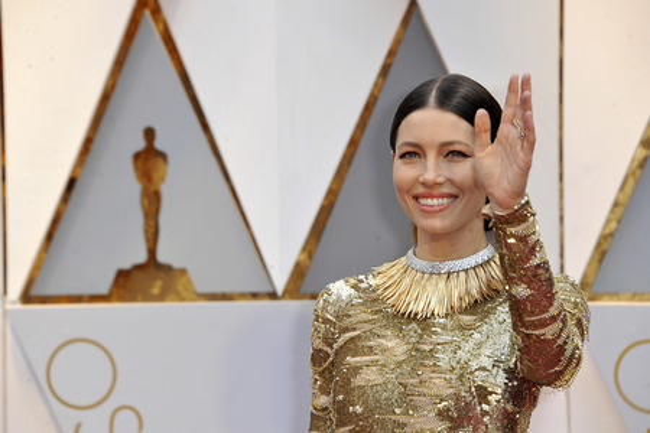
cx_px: 325
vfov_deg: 7.2
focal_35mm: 190
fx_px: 3430
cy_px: 216
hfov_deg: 10.8
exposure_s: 1/250
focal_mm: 190
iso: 1000
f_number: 7.1
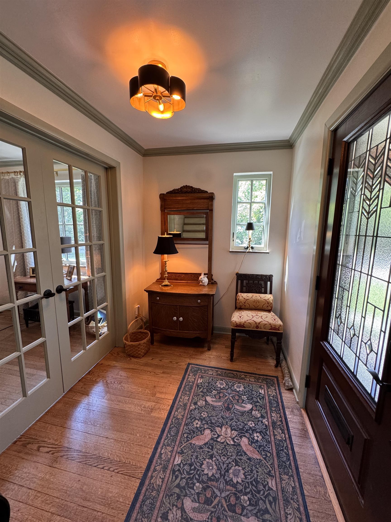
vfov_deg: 102.1
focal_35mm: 14
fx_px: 211
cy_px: 261
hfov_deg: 85.7
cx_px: 196
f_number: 2.2
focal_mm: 2.22
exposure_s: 1/60
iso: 200
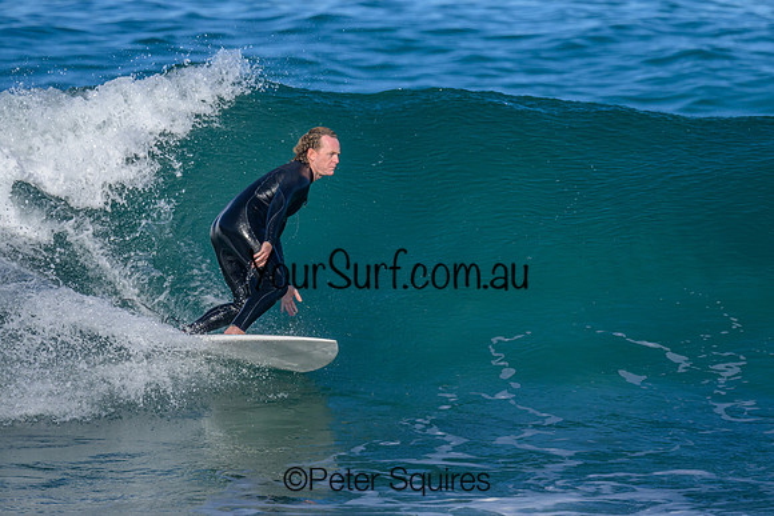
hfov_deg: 1.9
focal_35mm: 1099
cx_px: 416
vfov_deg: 1.3
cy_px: 162
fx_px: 23627
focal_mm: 800
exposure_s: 1/2000
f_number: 8
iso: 450
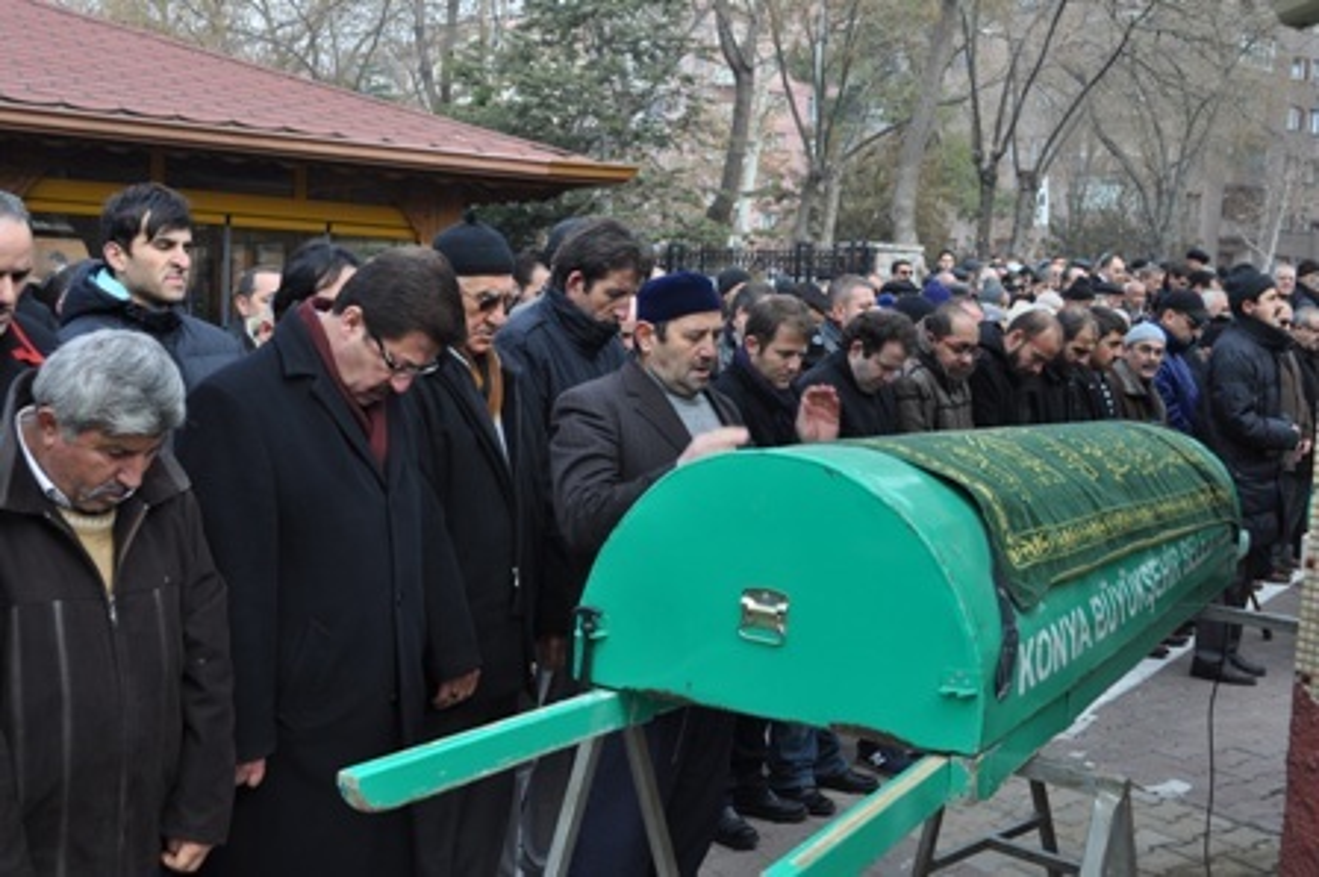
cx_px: 660
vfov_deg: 34.2
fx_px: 1428
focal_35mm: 39
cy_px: 438
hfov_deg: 49.6
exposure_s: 1/160
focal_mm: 26
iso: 200
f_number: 6.3
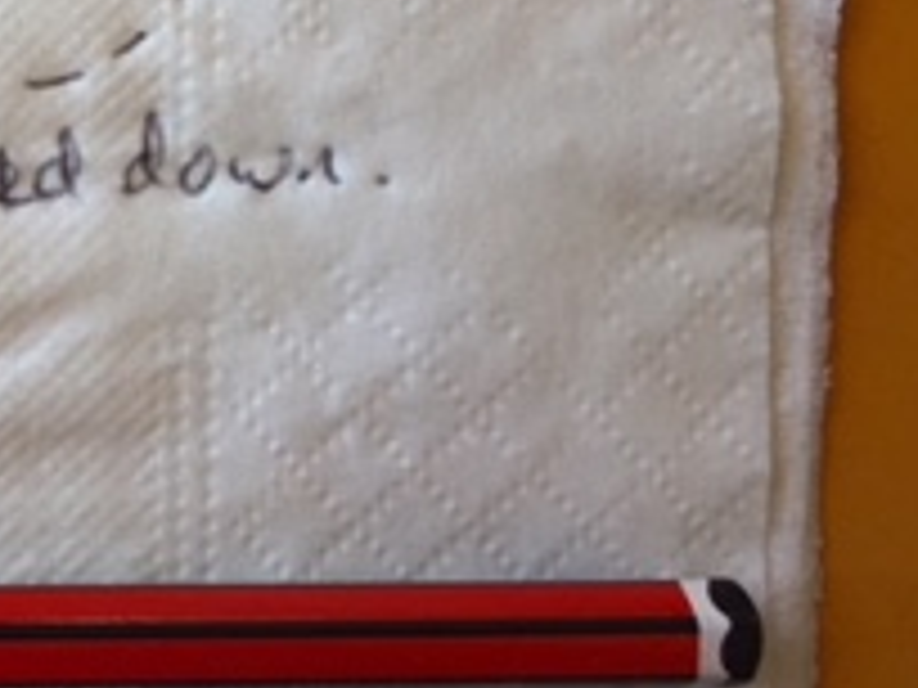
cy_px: -171
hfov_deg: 19.4
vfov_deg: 15.6
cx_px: -374
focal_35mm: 91
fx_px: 2413
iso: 40
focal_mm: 4.15
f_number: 2.2
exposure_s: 1/100
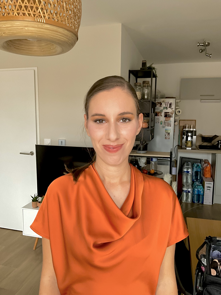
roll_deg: -0.7
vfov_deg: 61.7
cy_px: 148
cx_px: 110
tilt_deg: -6.8
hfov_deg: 48.2
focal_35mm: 29
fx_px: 247
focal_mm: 3
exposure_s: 1/72
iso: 64
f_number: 1.8
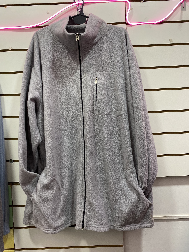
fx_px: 189
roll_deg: +1.9
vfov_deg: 67.3
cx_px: 94
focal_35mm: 26
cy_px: 126
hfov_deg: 53.1
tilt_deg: -1.8
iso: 250
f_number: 1.8
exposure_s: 1/50
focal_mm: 4.25
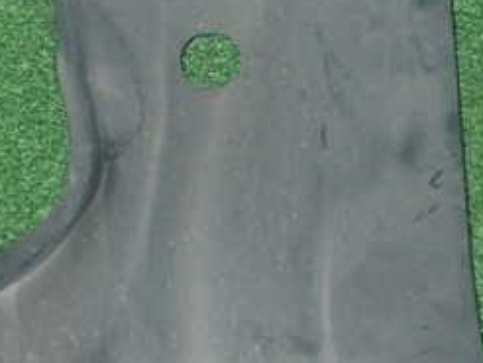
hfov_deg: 19.6
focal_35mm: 100
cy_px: 39
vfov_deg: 14.7
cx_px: 232
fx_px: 1397
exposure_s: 1/40
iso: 1000
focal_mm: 7.31
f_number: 8
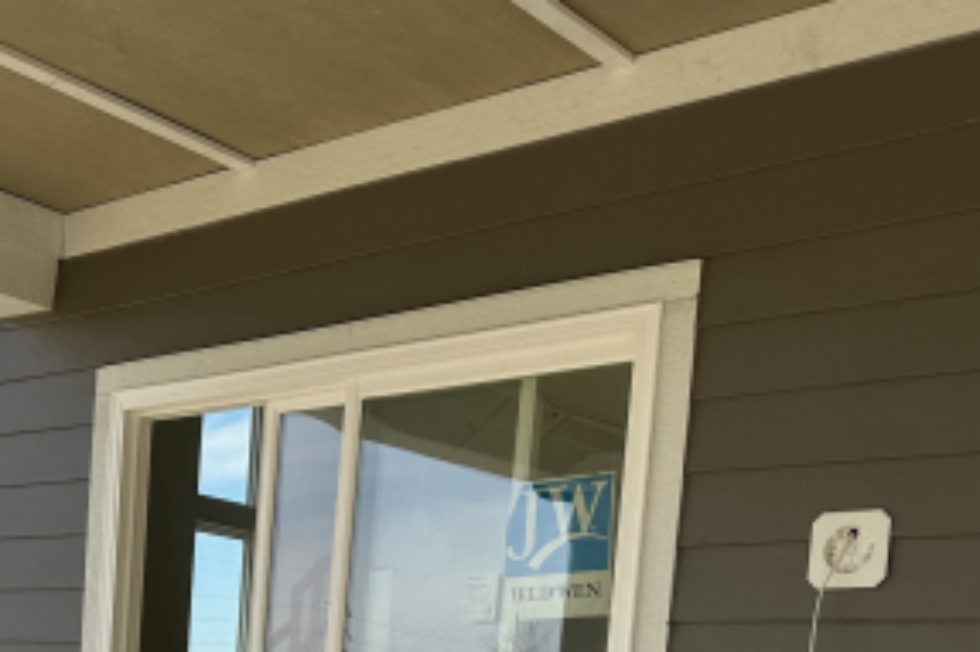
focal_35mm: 58
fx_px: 1578
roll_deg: -3.3
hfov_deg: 33.1
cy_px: 836
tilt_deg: -3.9
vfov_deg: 21.3
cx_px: 142
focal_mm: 6.86
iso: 80
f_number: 1.78
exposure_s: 1/4016
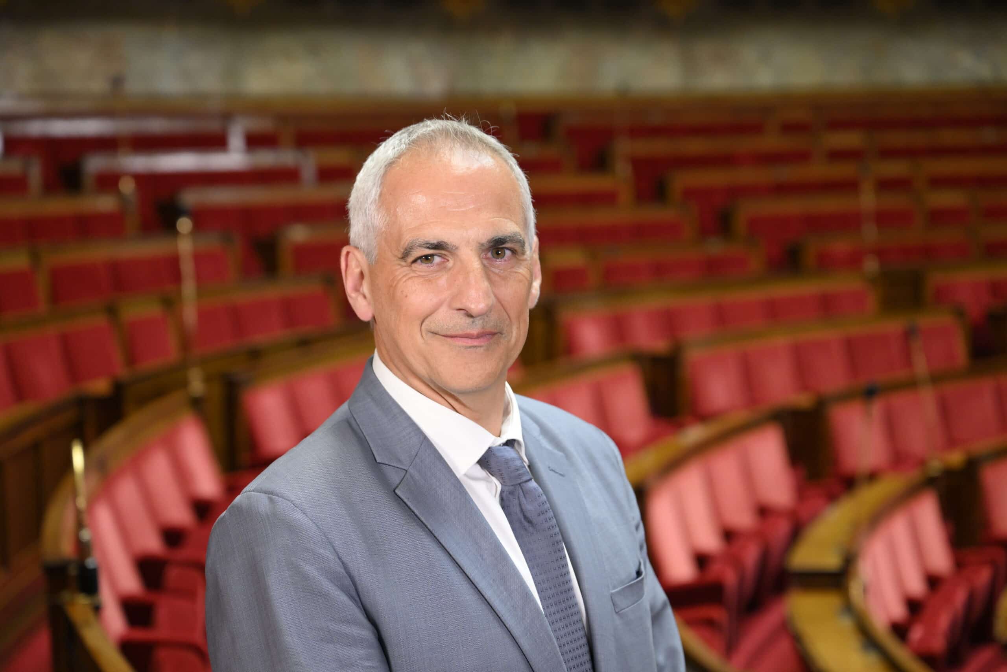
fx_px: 1958
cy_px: 336
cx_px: 504
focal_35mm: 70
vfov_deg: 19.5
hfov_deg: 28.8
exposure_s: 1/160
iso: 1600
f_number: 4
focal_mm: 70
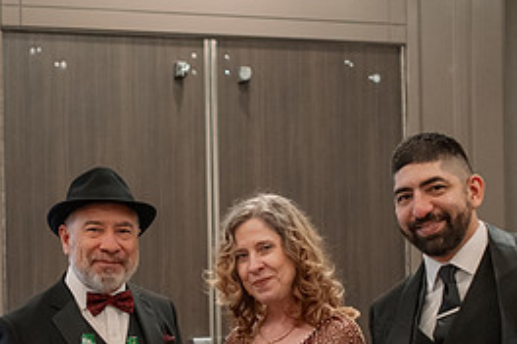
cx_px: 229
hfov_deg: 17.9
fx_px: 1637
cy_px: 288
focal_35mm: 114
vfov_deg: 12.0
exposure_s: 1/125
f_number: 3.2
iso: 2000
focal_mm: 50
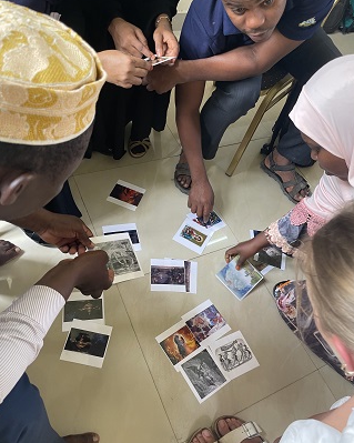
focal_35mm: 28
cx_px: 176
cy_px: 219
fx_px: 367
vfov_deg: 62.2
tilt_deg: -51.7
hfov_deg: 51.5
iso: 100
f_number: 1.6
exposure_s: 1/50
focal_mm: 4.2
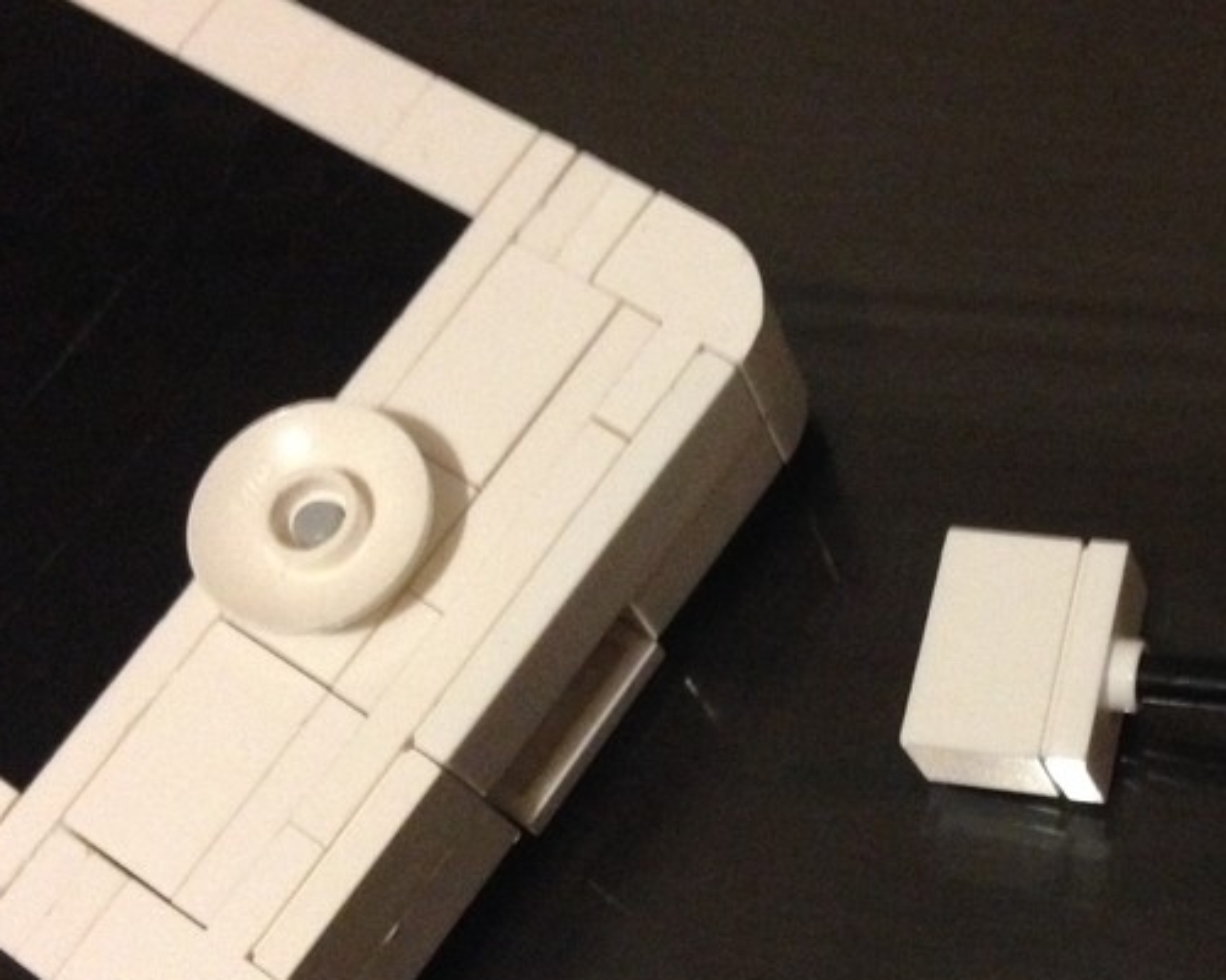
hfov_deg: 31.9
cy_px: 589
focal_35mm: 58
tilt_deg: -67.2
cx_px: 920
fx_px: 2105
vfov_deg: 26.2
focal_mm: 4.12
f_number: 2.4
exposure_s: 1/15
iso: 800
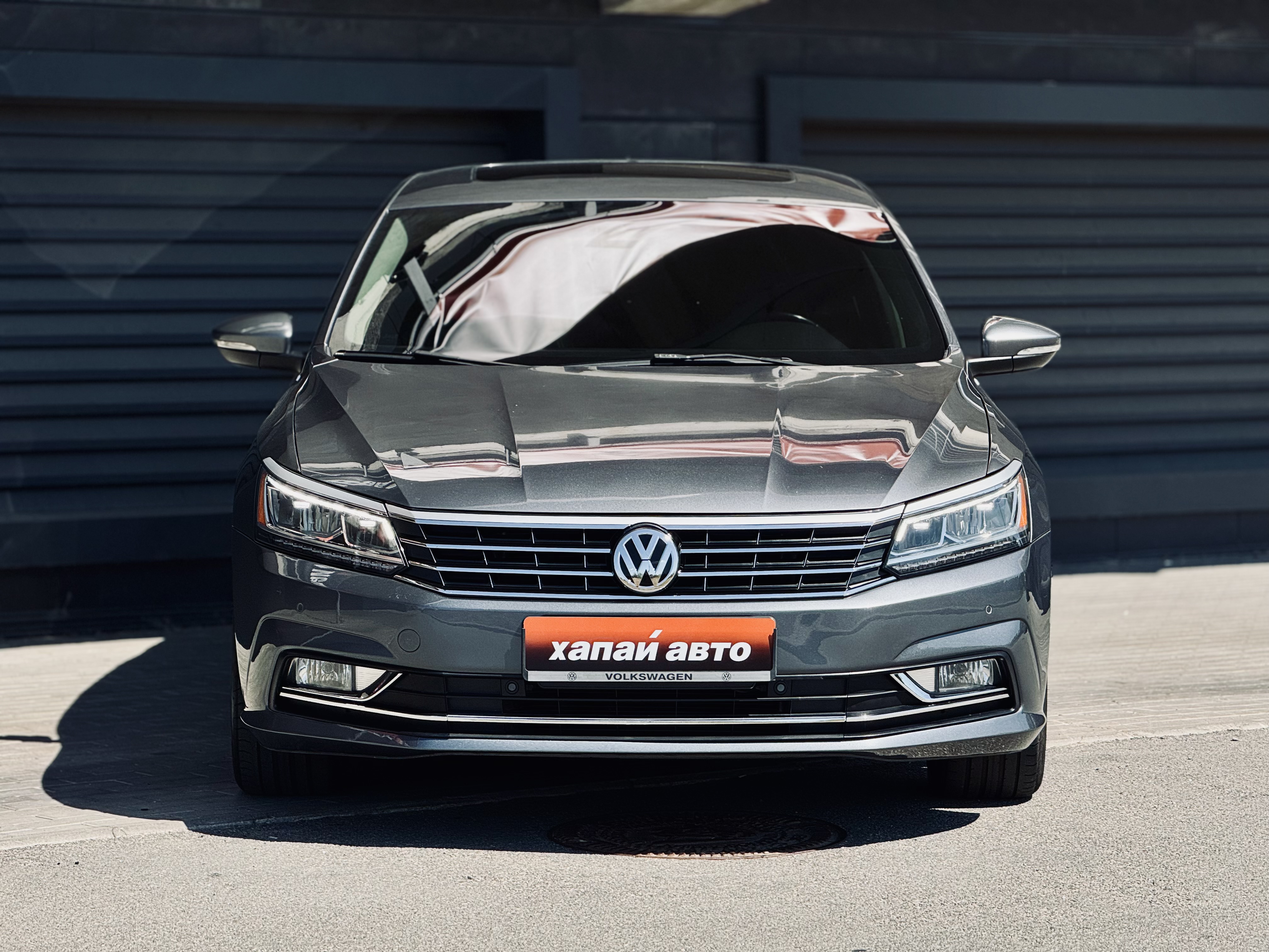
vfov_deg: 12.3
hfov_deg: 16.4
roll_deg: +0.4
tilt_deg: -2.1
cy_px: 476
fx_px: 4399
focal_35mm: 120
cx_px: 634
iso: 50
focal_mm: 15.66
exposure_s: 1/1916
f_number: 2.8
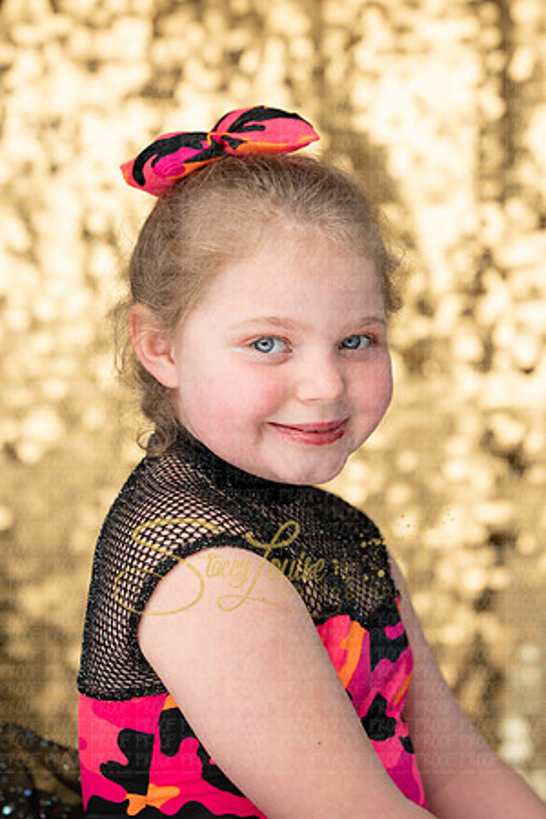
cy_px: 410
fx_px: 1934
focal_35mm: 85
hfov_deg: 16.1
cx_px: 273
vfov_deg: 23.9
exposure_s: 1/640
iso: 1250
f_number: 3.5
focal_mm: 85
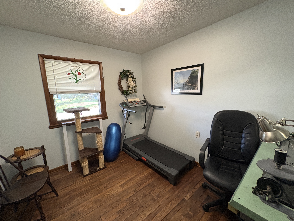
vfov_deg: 85.7
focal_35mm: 14
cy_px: 110
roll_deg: +2.6
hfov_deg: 102.1
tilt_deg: -9.7
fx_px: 119
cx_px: 147
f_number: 2.2
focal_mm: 2.22
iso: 250
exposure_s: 1/60
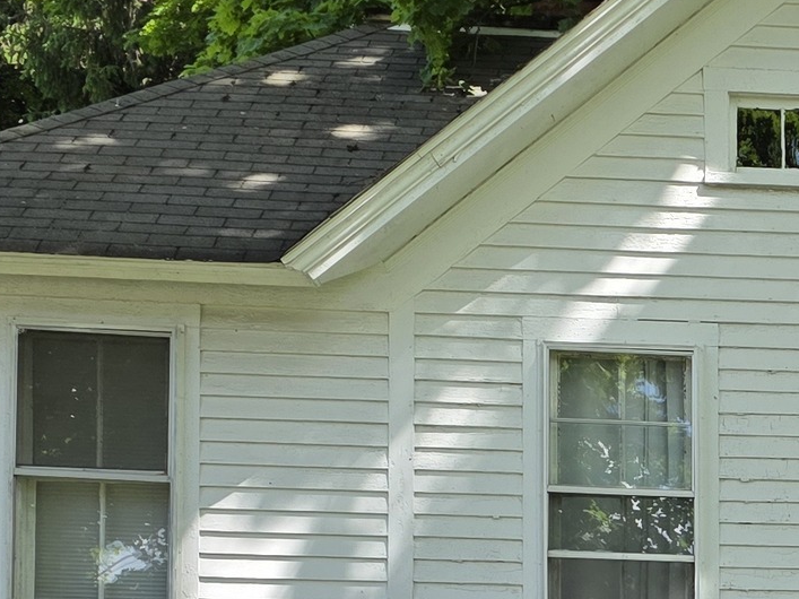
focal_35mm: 100
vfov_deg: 13.6
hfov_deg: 18.4
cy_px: 997
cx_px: 1000
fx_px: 2308
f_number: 1.7
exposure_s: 1/1376
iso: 80
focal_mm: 6.3
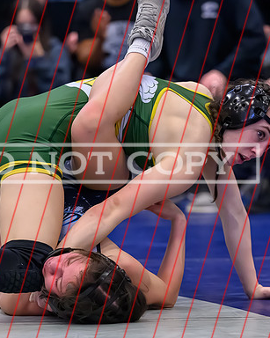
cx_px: 137
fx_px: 2208
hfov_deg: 7.0
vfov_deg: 8.7
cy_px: 203
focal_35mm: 221
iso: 10000
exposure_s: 1/640
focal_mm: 130
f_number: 3.2
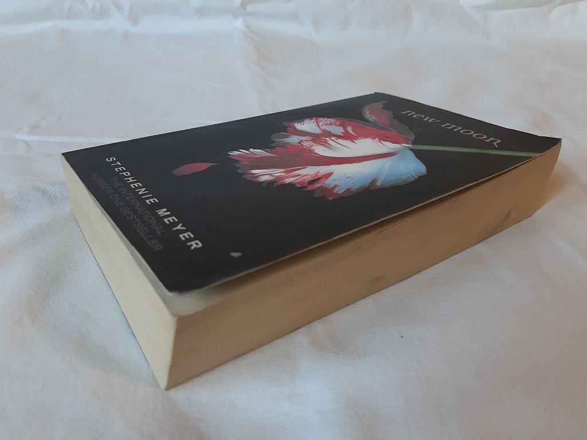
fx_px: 458
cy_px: 220
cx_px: 294
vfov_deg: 51.4
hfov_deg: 65.3
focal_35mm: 27
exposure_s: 1/50
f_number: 1.7
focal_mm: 3.93
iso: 125
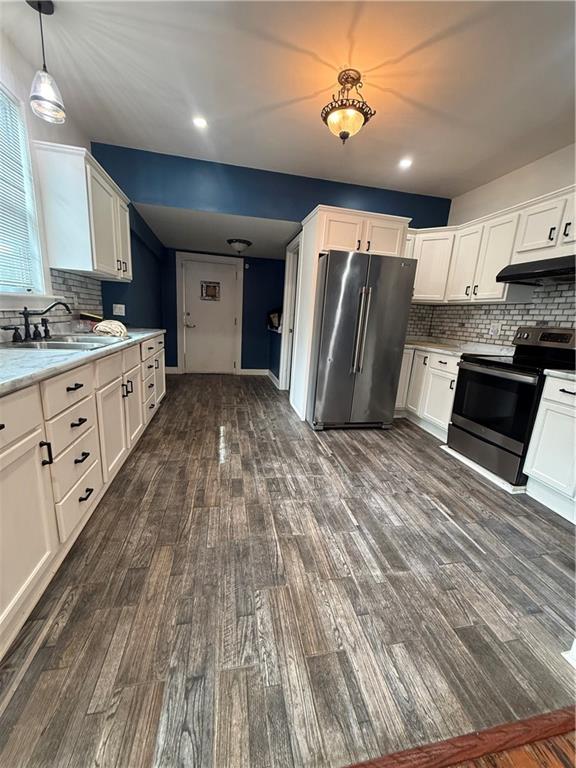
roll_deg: -3.2
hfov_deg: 85.7
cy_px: 384
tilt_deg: -12.5
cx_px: 288
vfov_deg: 102.1
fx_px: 311
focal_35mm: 14
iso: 320
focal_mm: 2.22
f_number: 2.2
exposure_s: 1/60
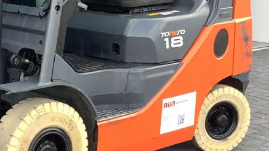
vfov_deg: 12.2
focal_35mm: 99
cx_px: -8
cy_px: 30
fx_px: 706
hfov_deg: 20.8
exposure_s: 1/120
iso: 25
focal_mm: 3.3
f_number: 2.4
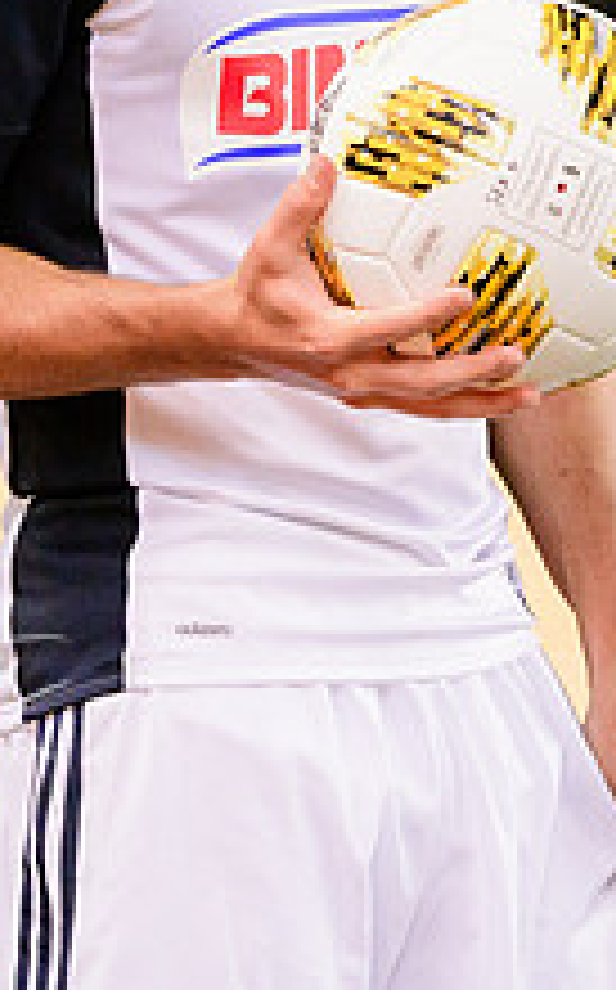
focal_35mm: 412
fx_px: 11096
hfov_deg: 3.2
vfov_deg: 5.1
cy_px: 100
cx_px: 515
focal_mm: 125
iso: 8000
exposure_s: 1/1250
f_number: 4.5
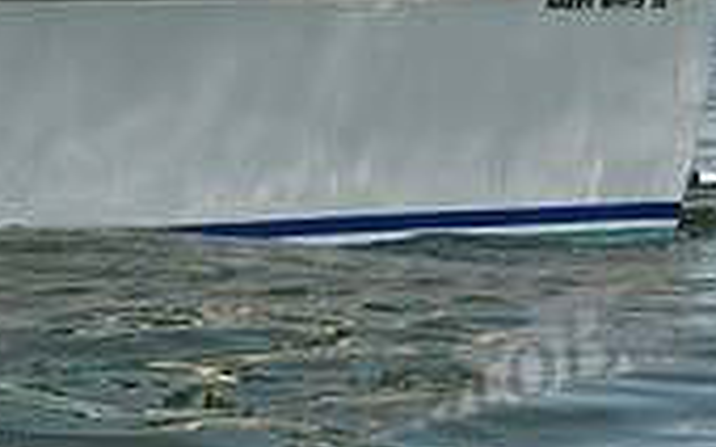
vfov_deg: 3.4
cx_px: 76
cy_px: -238
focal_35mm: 383
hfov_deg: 5.5
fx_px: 7469
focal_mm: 110
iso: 320
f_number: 9
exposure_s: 1/1250
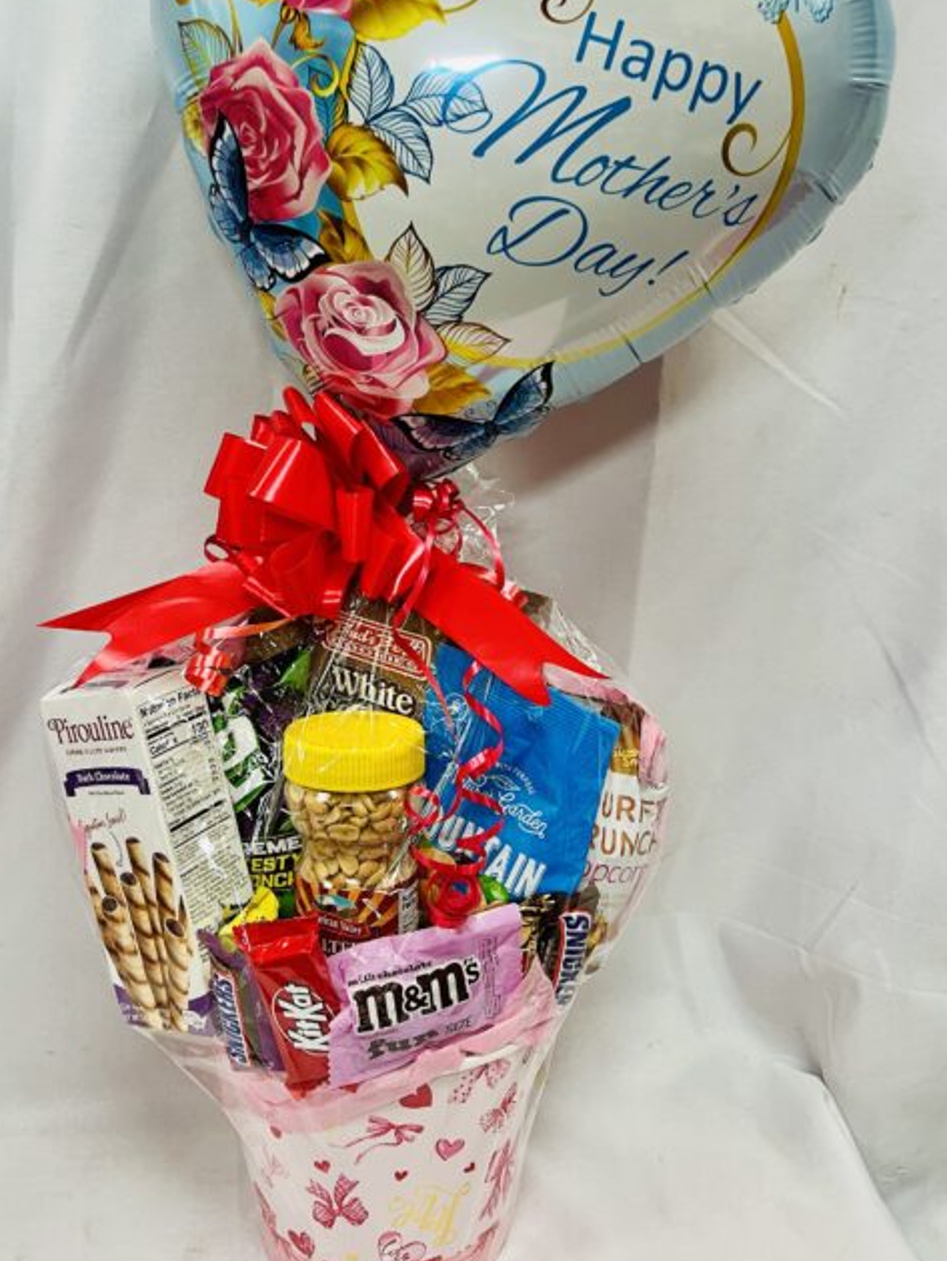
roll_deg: +0.0
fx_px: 1203
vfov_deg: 55.2
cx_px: 380
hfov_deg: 42.8
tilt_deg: -13.0
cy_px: 554
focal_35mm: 33
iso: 125
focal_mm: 5.7
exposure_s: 1/60
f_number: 1.5
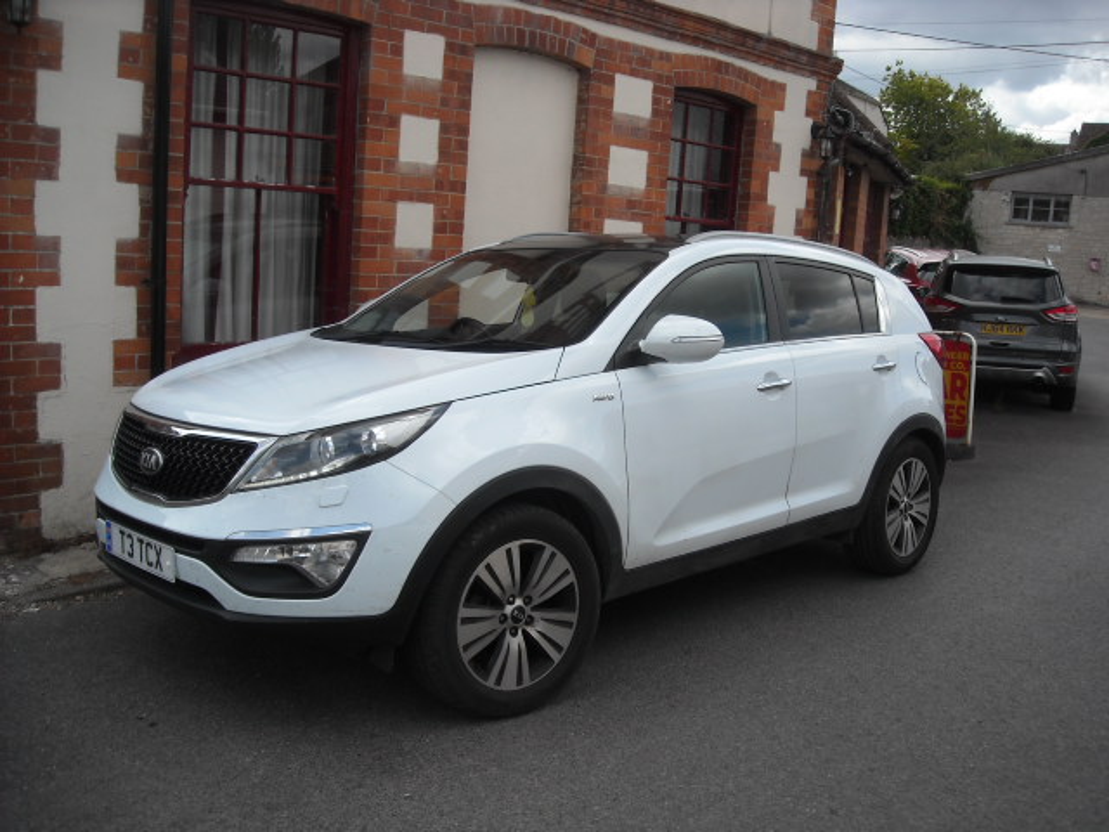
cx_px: 554
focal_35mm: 35
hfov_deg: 52.6
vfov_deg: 40.7
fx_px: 1121
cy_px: 416
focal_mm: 5.7
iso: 64
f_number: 5.6
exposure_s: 1/201
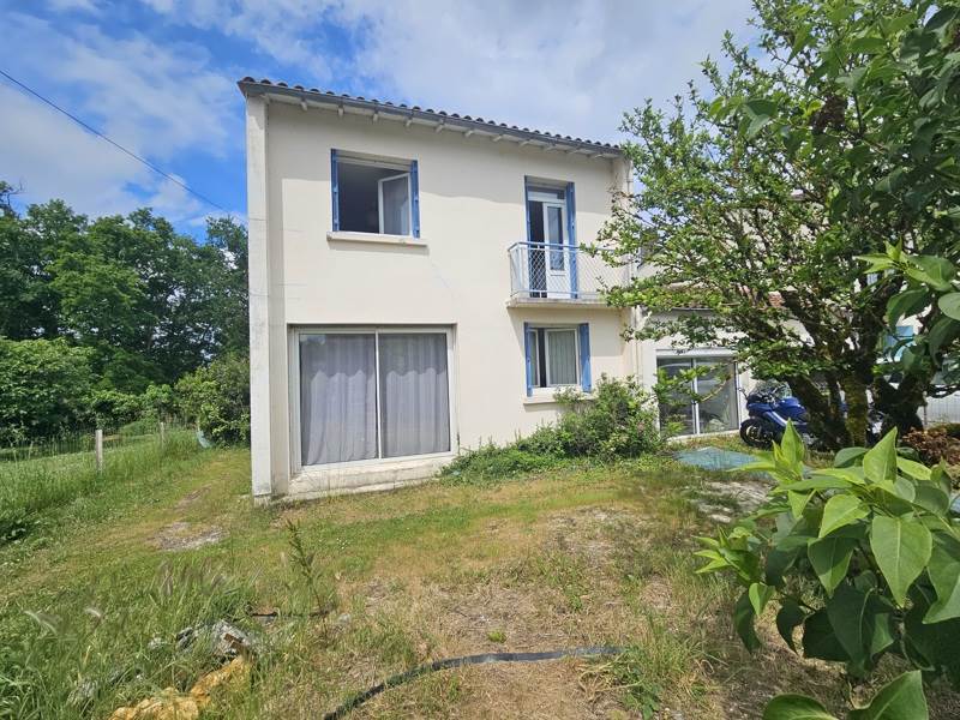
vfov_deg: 89.9
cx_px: 480
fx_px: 361
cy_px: 360
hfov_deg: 106.2
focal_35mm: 13
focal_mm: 2.2
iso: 50
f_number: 2.2
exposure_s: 1/3264
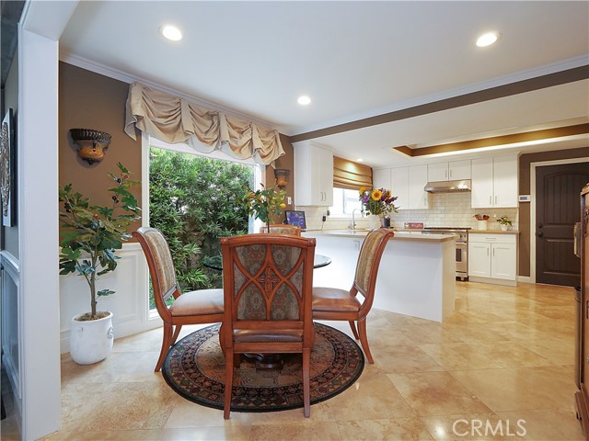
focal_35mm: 16
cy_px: 220
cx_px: 294
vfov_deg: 78.1
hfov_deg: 94.5
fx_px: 272
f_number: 8
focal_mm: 8
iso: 1600
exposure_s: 1/20
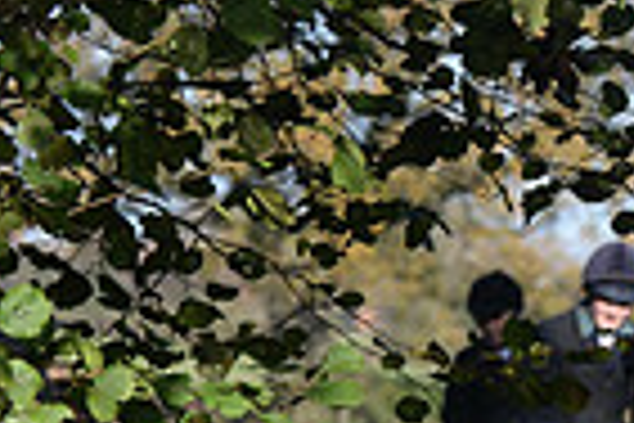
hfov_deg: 4.5
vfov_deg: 3.0
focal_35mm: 453
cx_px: 800
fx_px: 7977
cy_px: 1156
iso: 1000
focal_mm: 110
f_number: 5
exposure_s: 1/2500
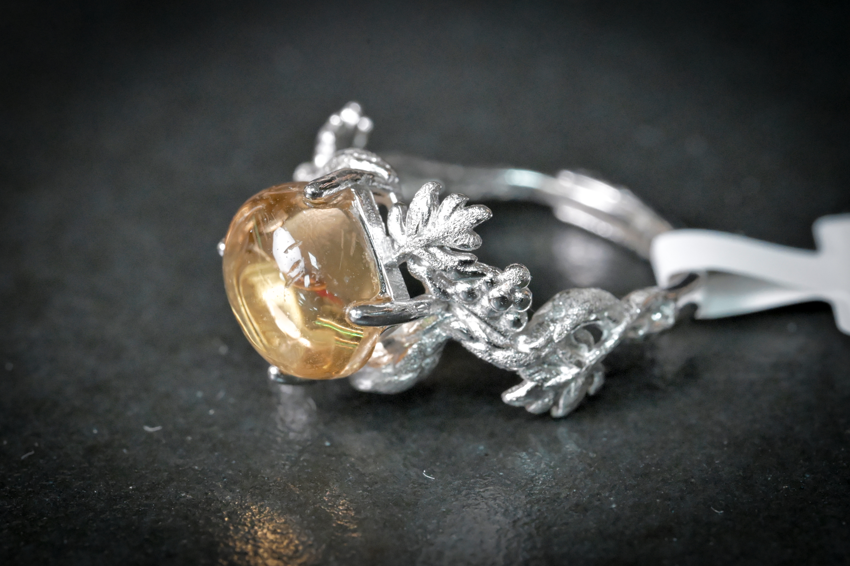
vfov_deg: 13.0
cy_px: 283
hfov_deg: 19.5
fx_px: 2479
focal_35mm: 105
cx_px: 425
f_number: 16
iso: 14400
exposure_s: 1/125
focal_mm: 105
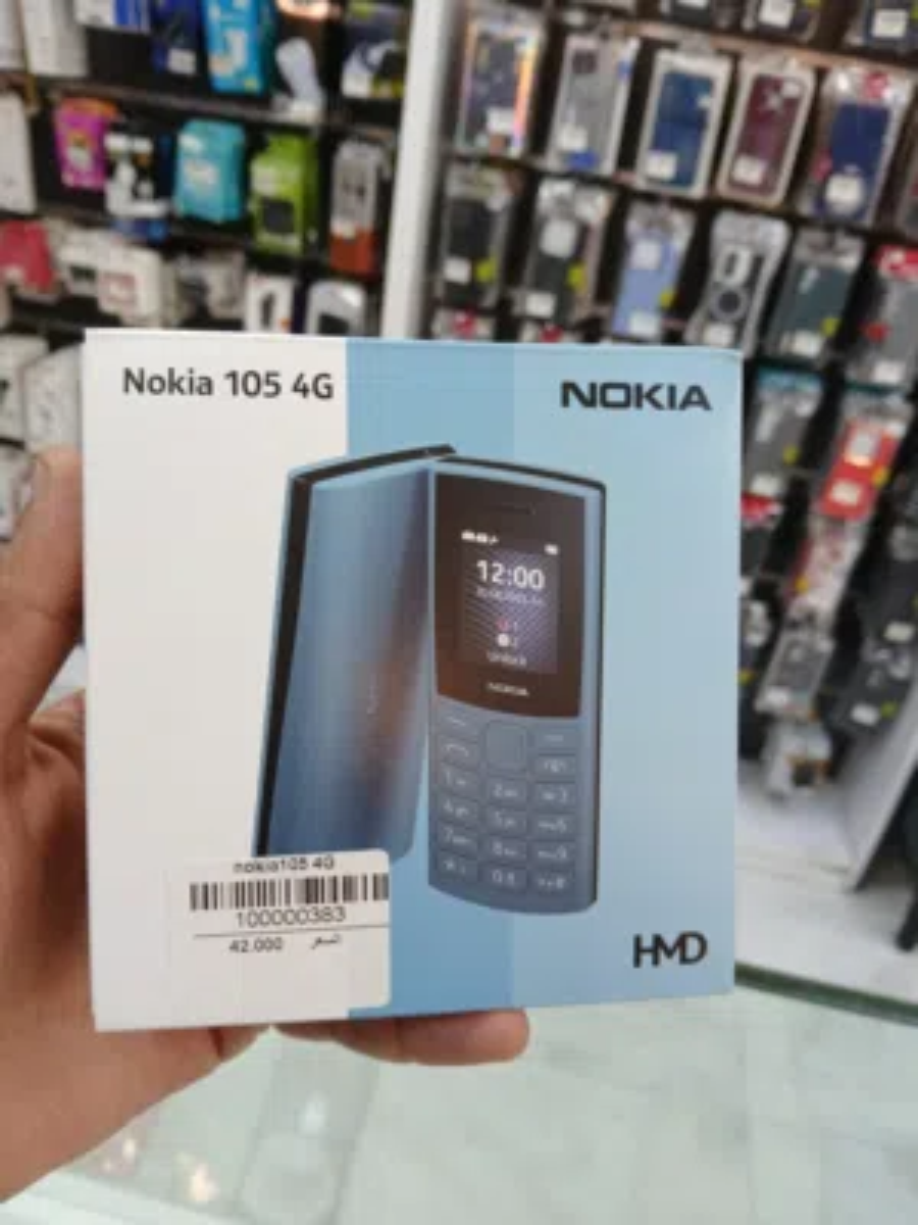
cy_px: 612
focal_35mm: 26
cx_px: 459
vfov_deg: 67.3
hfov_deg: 53.1
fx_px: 919
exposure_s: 1/50
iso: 32
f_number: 1.8
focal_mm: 3.98
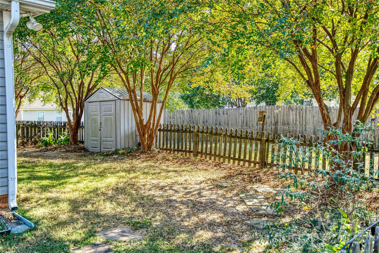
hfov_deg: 54.4
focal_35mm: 35
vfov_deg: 37.9
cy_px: 126
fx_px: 369
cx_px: 190
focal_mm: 35
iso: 640
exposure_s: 1/40
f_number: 4
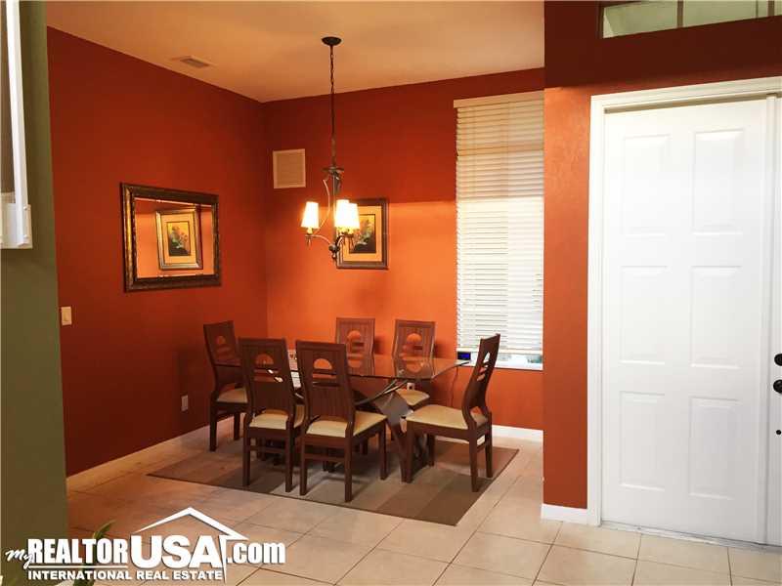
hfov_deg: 61.7
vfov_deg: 48.2
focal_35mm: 29
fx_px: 655
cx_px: 391
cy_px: 293
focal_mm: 4.15
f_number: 2.2
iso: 64
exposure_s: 1/30
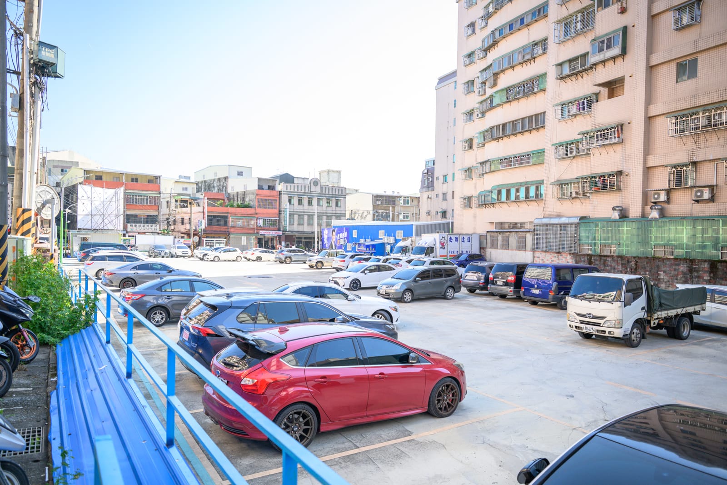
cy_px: 242
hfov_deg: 73.7
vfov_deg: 53.1
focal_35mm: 24
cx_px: 364
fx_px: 485
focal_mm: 24
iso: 320
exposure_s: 1/1250
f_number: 2.8
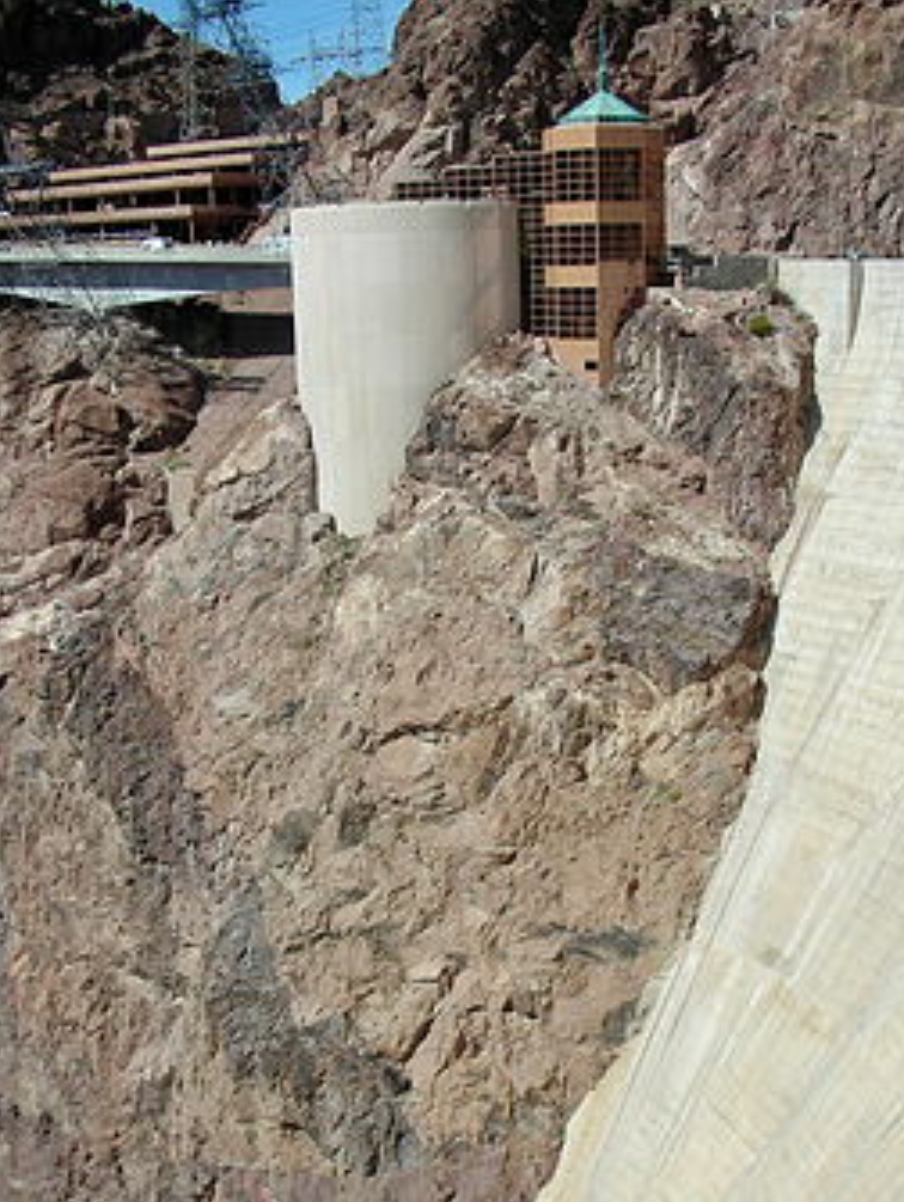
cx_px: 545
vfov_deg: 40.2
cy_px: 721
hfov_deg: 30.8
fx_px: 1633
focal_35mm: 47
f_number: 8.5
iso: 50
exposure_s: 1/138
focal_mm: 5.8
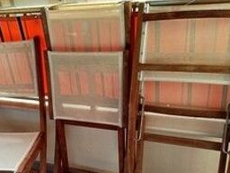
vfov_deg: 31.9
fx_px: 299
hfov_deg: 41.2
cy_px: 119
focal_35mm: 45
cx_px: 66
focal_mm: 5.31
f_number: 1.7
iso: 50
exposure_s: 1/307
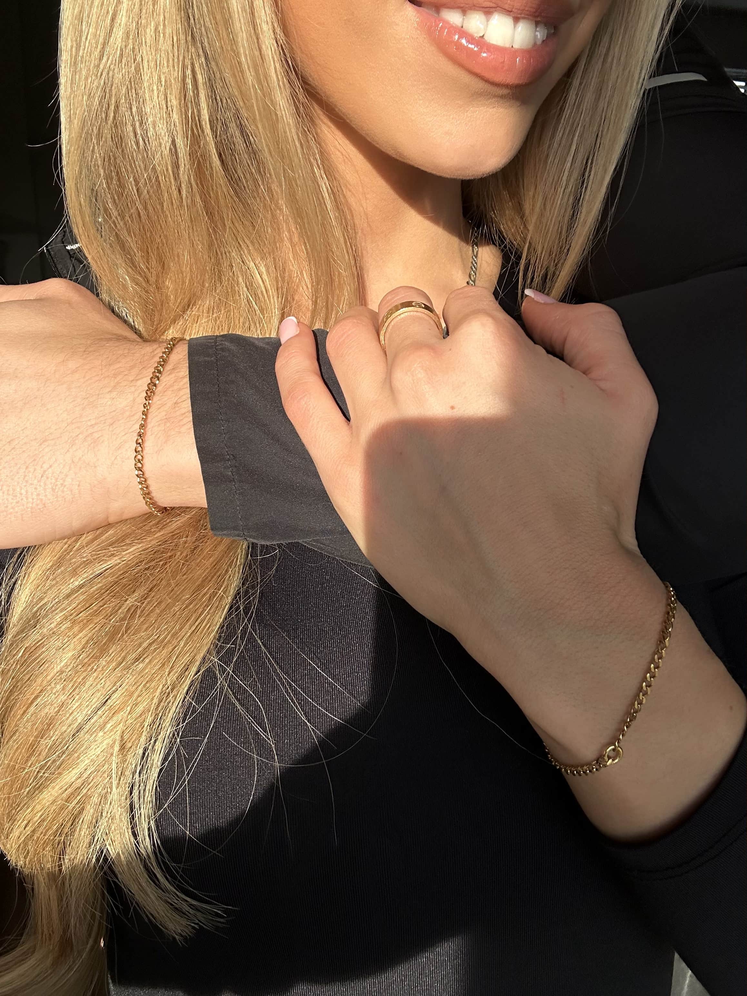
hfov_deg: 46.8
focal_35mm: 30
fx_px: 863
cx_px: 374
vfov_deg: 60.0
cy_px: 498
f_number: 1.9
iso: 25
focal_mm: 2.69
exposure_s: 1/831
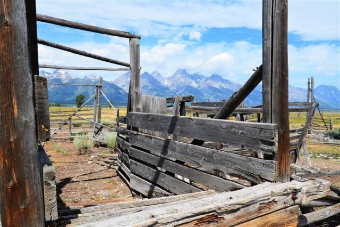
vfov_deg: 47.9
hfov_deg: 67.4
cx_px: 170
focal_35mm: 27
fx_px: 255
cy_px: 114
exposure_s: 1/125
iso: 100
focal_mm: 18
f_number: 11
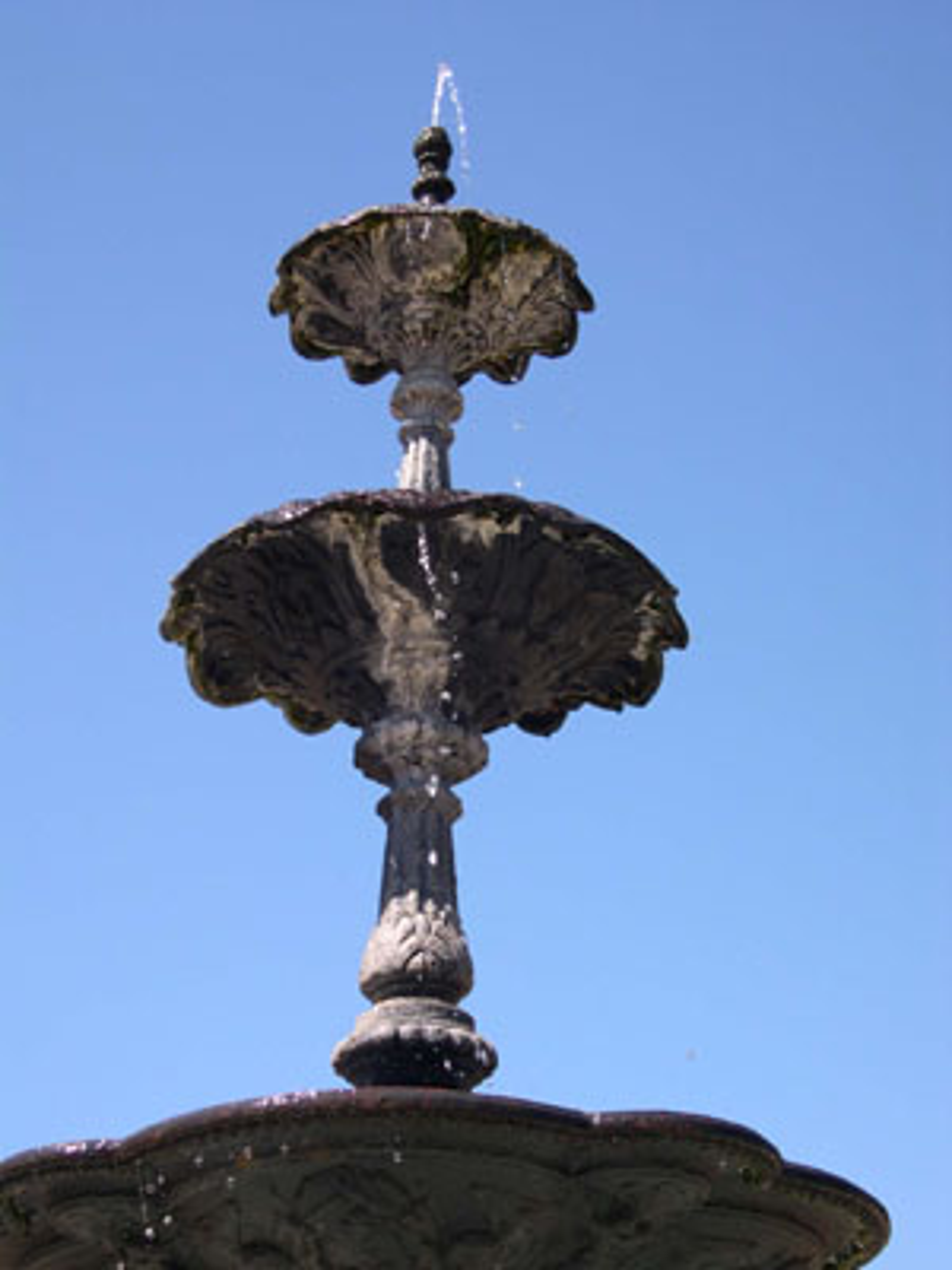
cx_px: 476
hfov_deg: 21.9
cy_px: 635
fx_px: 2457
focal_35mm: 67
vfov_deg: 29.0
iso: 100
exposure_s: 1/439
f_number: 3.7
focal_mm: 14.2
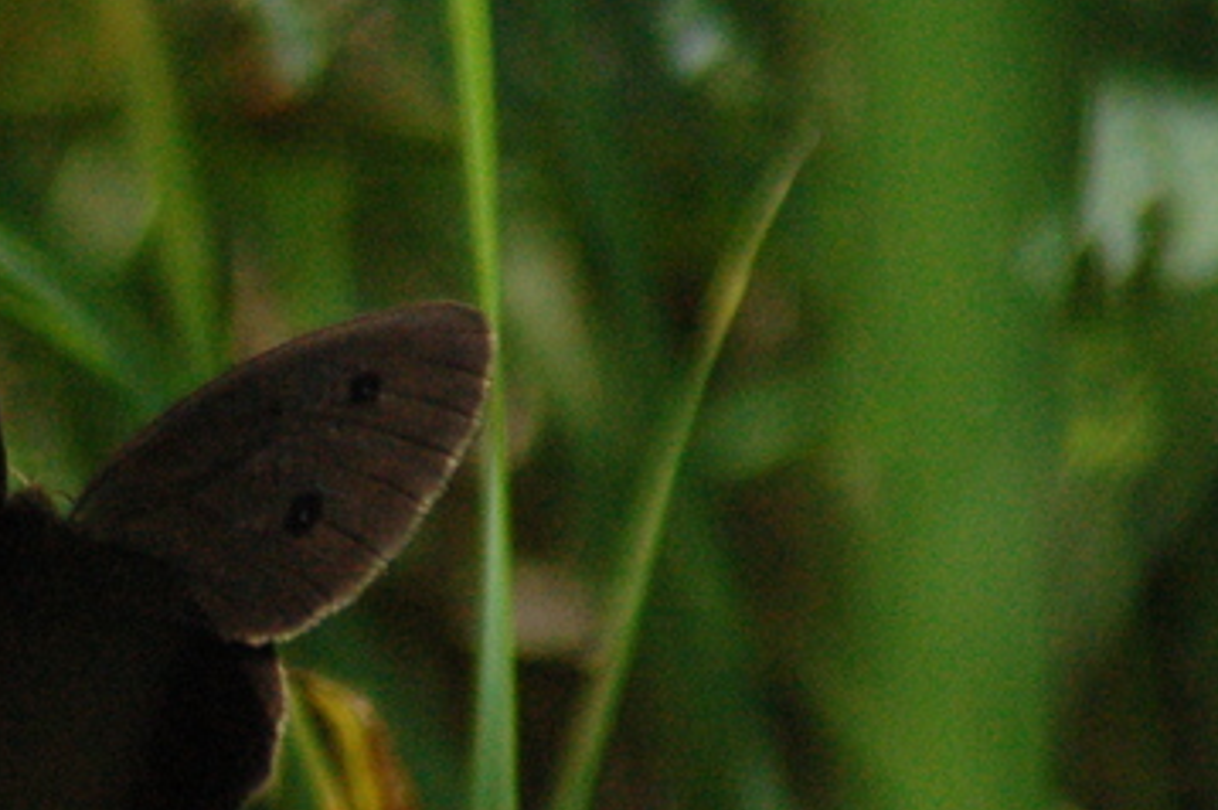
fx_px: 40832
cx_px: 78
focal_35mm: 1208
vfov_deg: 1.1
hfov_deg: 1.7
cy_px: 664
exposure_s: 1/3200
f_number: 7.1
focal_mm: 300
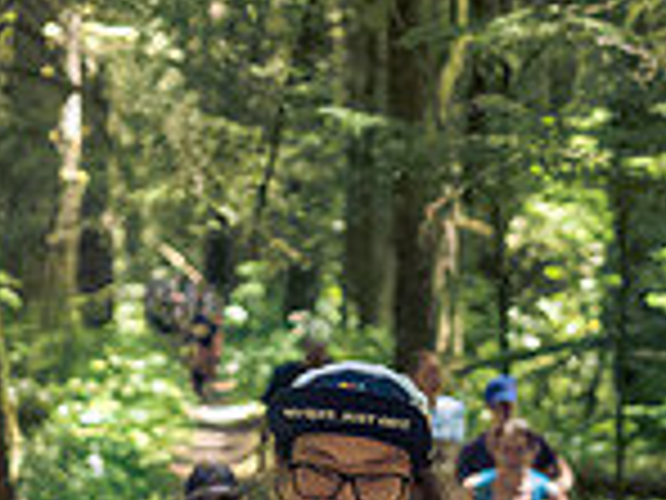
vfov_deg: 4.5
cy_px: 854
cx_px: -364
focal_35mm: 328
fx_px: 6311
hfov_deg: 6.0
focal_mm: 40
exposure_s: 1/1000
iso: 4000
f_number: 2.8
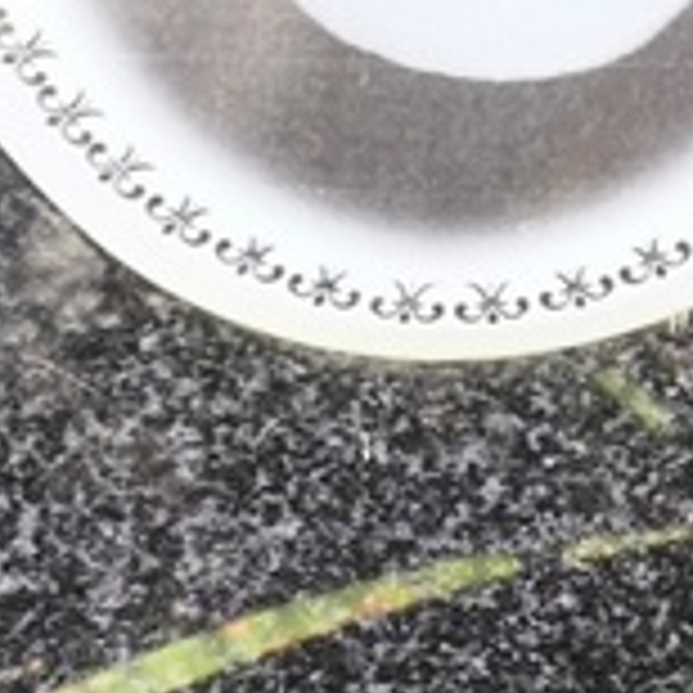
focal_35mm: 230
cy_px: 1287
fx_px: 5209
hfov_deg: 7.6
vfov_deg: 7.4
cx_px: 182
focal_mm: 4.71
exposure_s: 1/60
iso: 64
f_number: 1.7
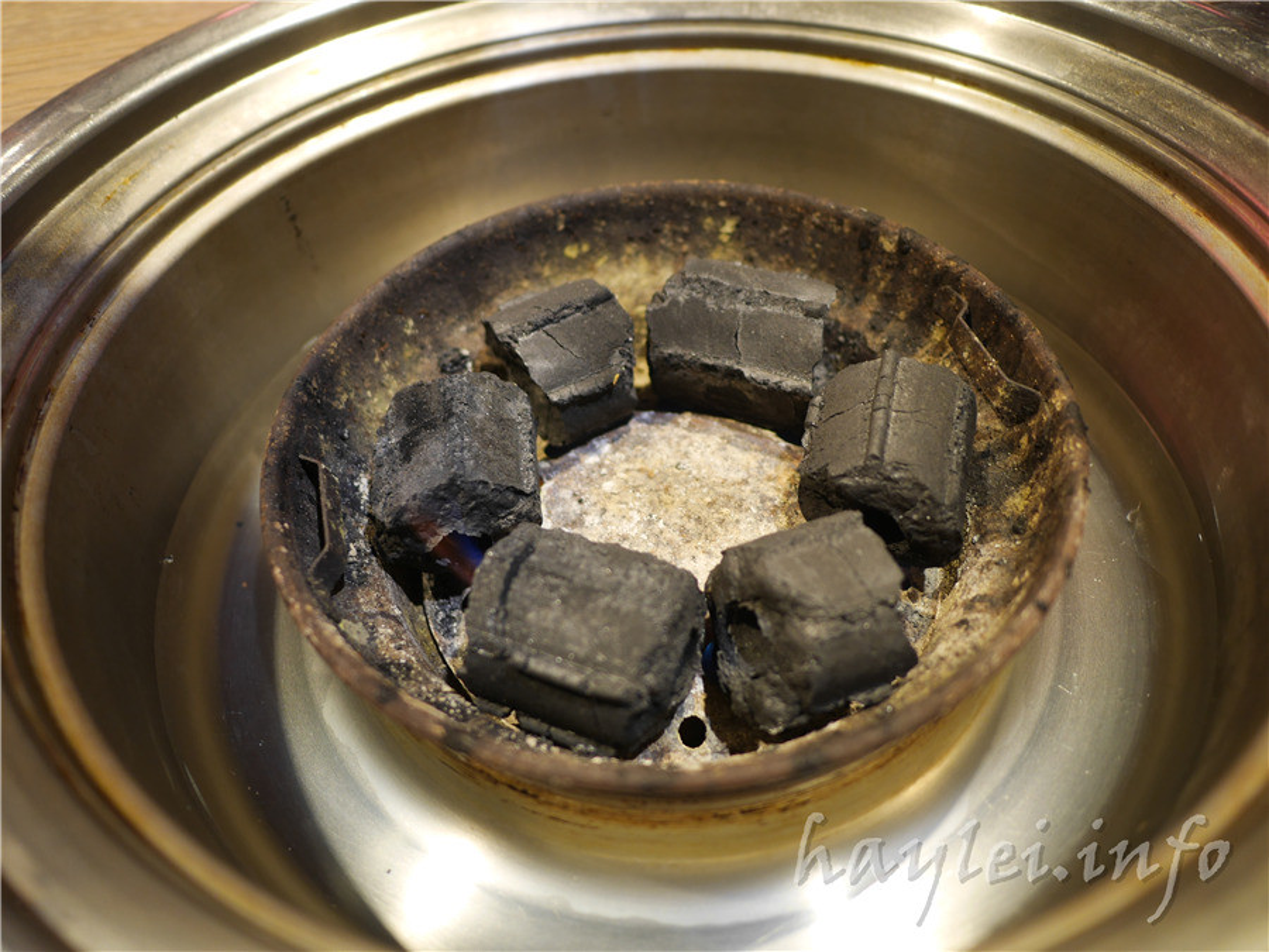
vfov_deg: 46.8
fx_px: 1100
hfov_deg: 60.0
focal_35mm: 30
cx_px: 634
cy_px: 476
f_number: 1.7
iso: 200
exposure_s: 1/100
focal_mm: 15
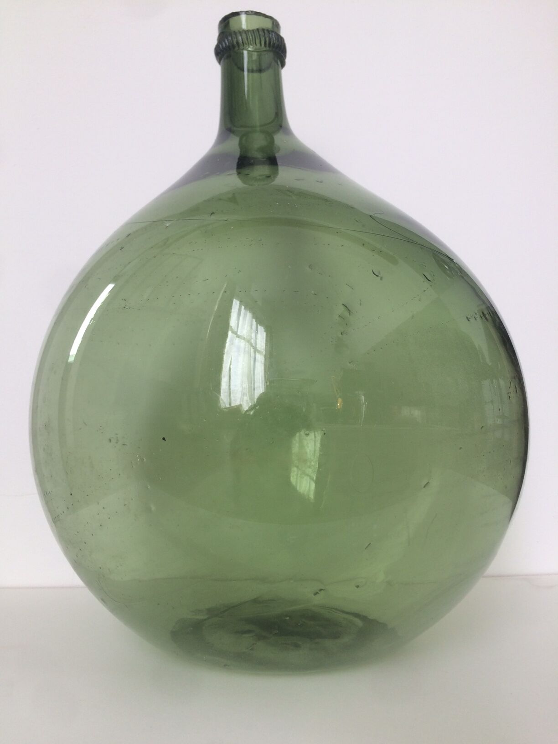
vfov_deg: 61.7
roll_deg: +1.3
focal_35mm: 29
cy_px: 372
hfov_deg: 48.2
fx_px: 623
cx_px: 279
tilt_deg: +6.6
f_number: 2.2
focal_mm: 4.15
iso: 32
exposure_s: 1/124
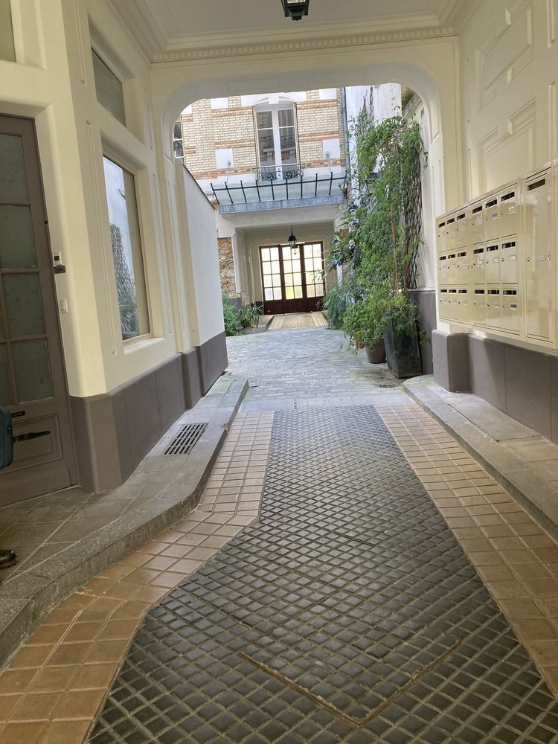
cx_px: 279
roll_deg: +2.0
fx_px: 602
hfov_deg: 49.7
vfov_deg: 63.4
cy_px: 372
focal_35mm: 28
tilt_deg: -7.4
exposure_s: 1/66
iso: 80
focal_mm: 3.99
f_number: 1.8
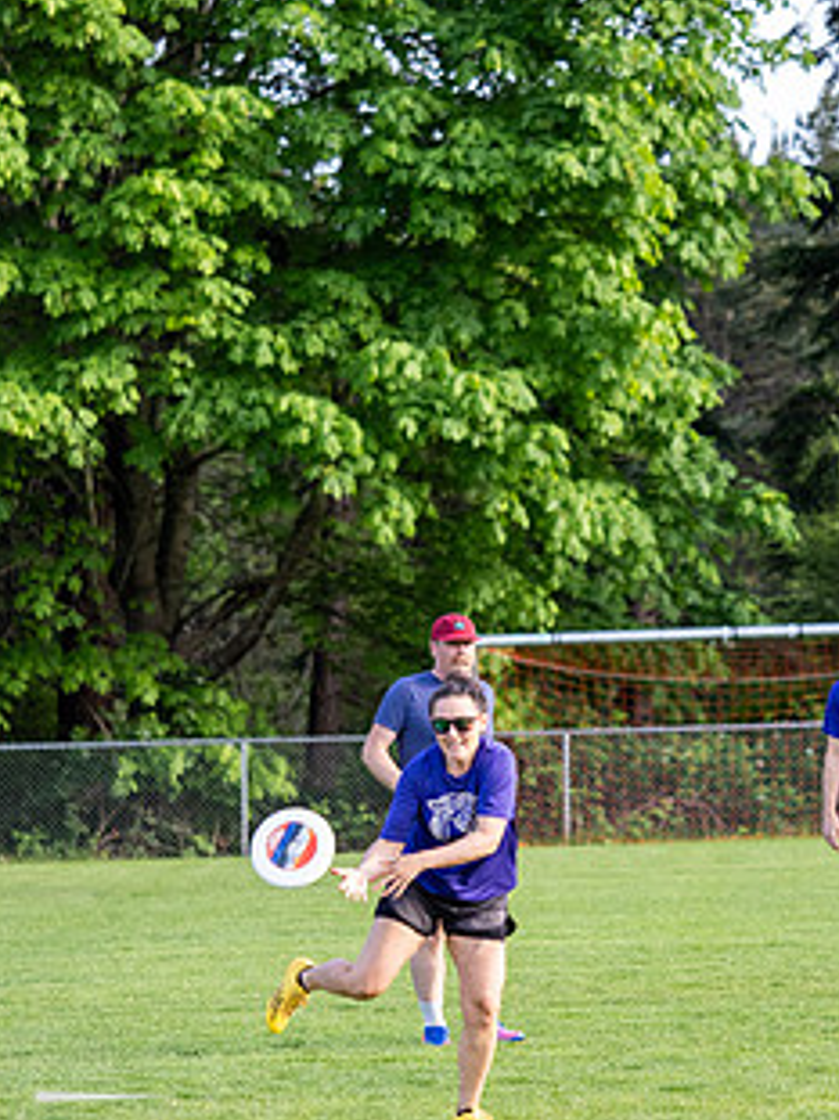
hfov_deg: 4.8
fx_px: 9928
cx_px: 445
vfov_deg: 6.5
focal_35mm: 307
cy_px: 670
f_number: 2.8
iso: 640
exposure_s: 1/1000
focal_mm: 106
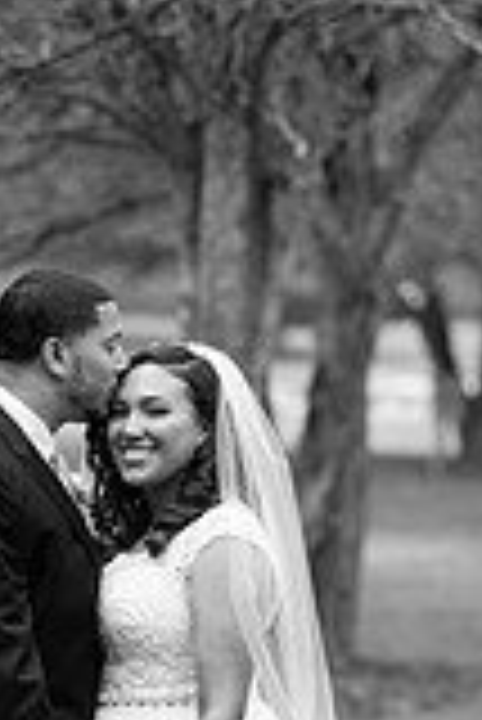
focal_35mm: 239
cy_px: 806
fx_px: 4789
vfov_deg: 8.5
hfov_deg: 5.8
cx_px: 117
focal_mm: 85
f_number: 2.2
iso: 125
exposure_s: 1/400
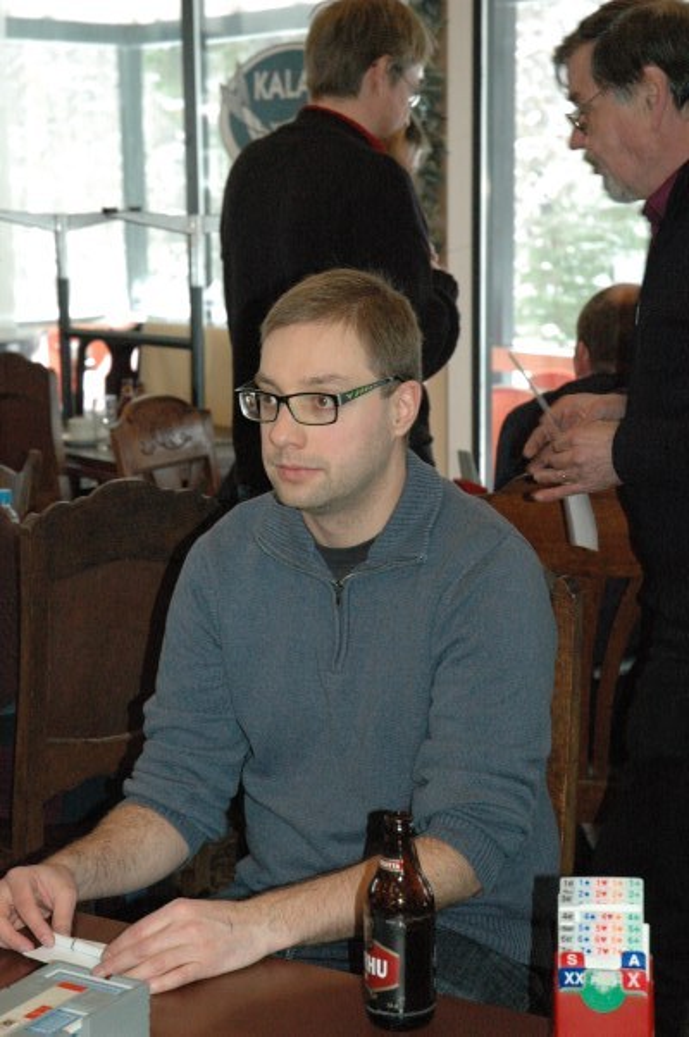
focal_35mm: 69
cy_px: 518
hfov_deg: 19.7
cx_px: 344
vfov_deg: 29.3
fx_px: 1985
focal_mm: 46
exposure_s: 1/60
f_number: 5
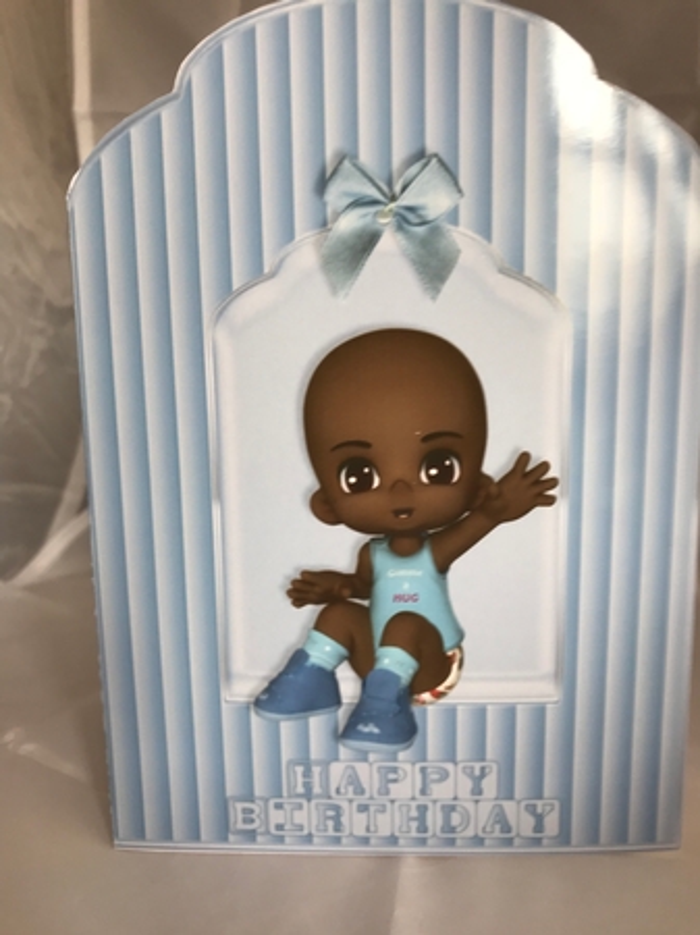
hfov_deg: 49.7
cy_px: 468
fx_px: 756
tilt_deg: -13.0
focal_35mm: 28
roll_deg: +1.0
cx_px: 350
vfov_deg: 63.5
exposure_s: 1/100
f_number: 1.8
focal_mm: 3.99
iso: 32
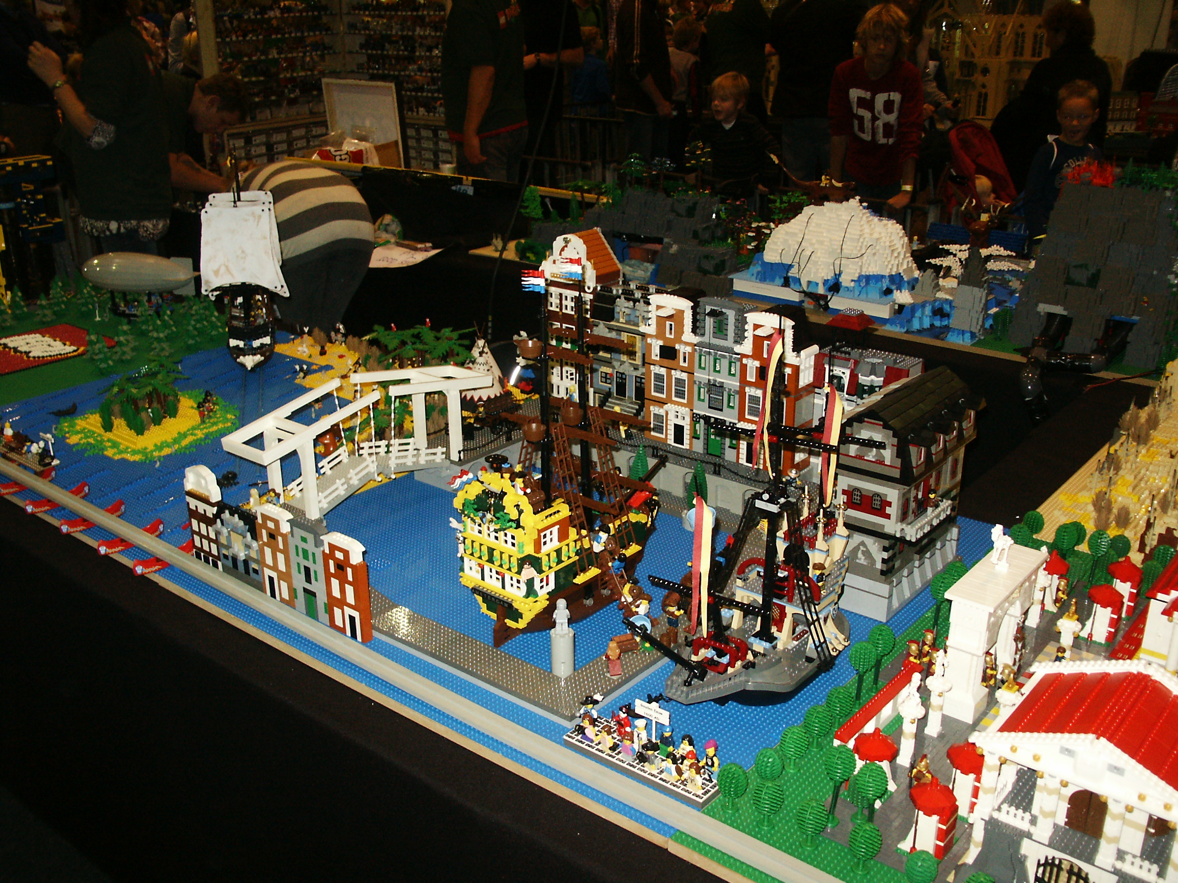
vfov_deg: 40.7
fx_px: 1191
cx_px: 589
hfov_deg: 52.6
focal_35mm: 35
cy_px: 442
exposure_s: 1/45
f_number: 3
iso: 200
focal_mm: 7.18
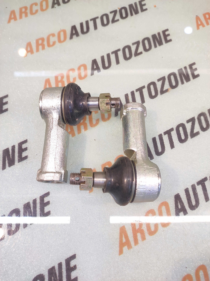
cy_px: 140
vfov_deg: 91.1
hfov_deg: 74.7
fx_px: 138
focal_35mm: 17
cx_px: 105
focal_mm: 4.74
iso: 198
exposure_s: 1/33
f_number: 1.79
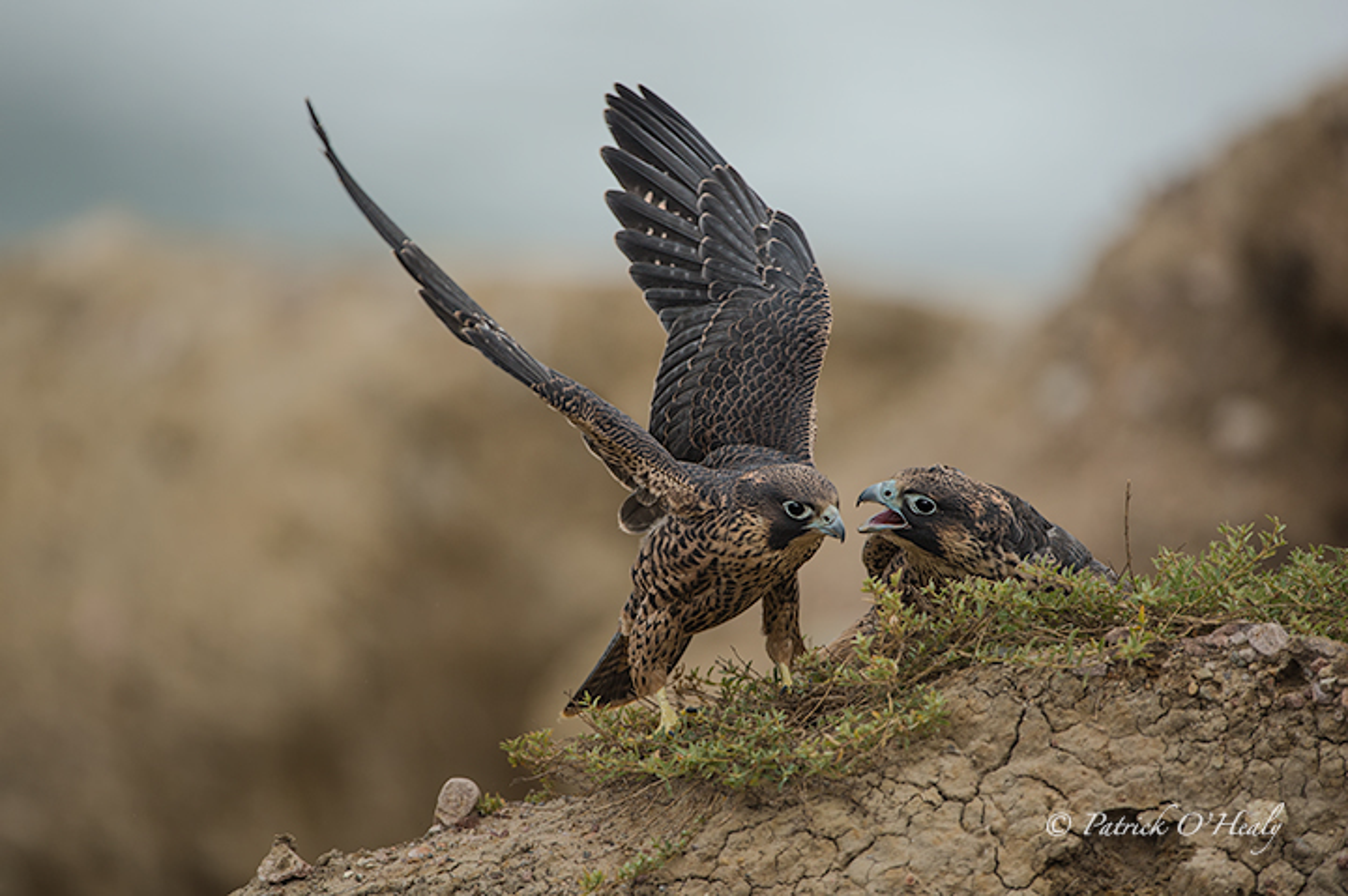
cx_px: 674
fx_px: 22451
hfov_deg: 3.4
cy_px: 448
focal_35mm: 600
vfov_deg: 2.3
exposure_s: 1/1250
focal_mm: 600
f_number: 5.6
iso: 800
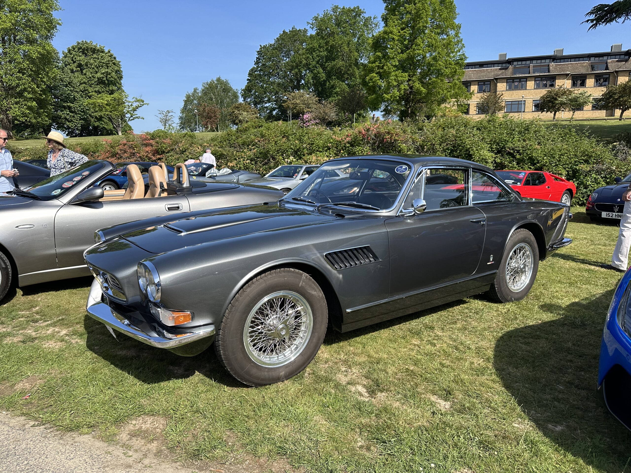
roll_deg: -1.4
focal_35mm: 24
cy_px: 236
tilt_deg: -8.6
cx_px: 316
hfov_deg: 71.6
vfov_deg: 56.8
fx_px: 437
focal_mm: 6.86
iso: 80
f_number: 1.78
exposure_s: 1/2591
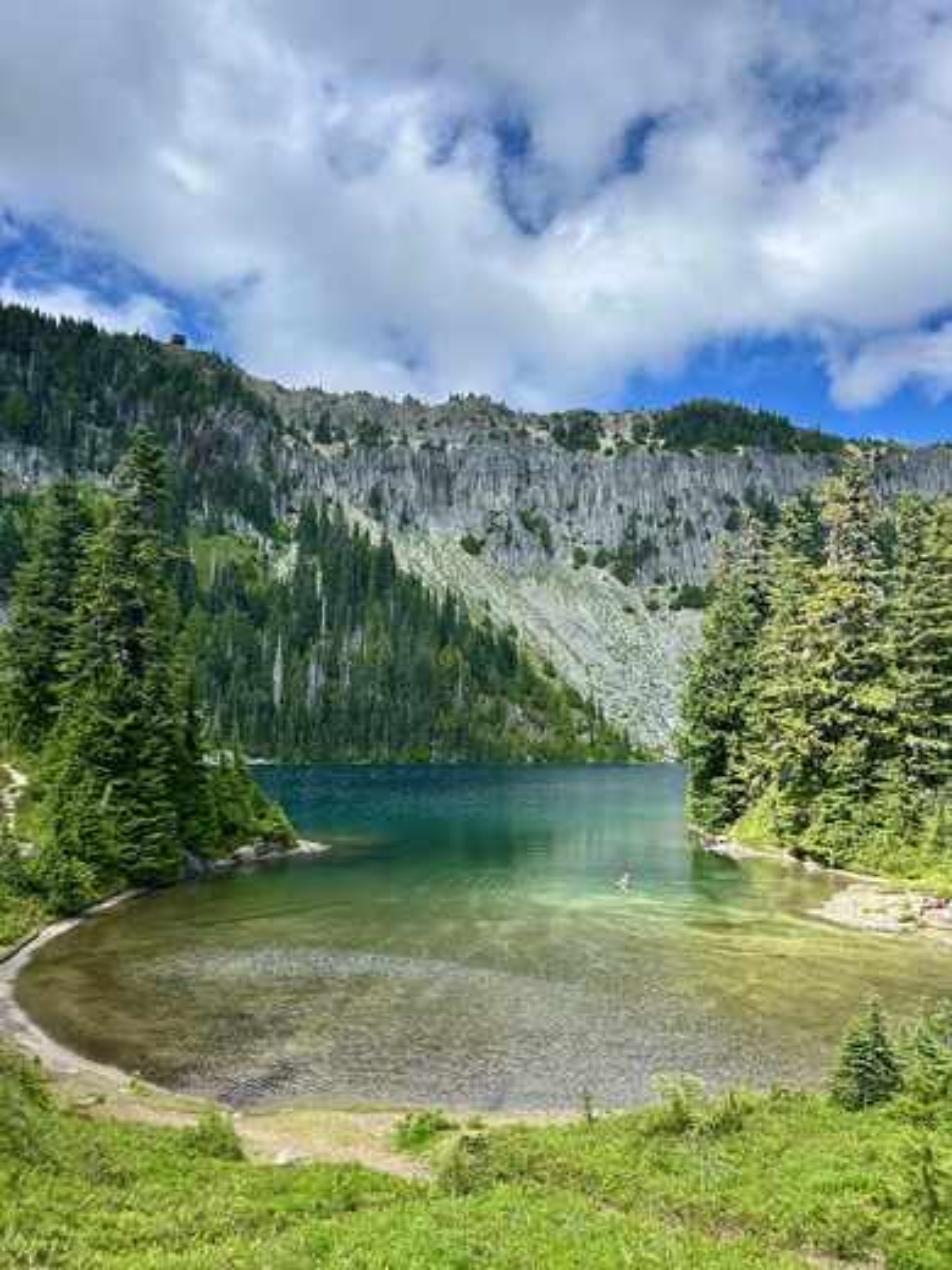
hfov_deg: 53.1
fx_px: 953
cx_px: 476
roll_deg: -1.9
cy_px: 635
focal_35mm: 26
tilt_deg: +6.0
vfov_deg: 67.3
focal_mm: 5.7
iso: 50
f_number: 1.5
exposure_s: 1/3077
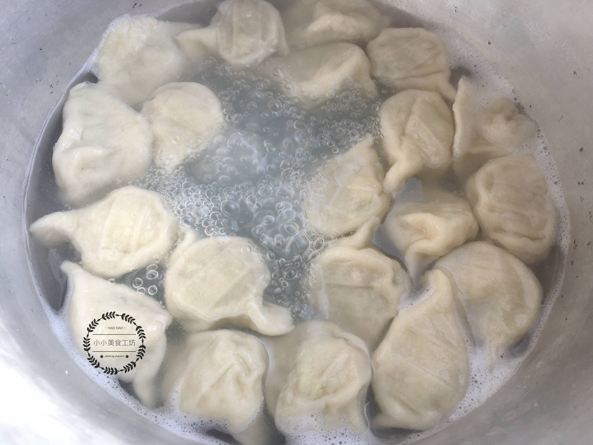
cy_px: 222
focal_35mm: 29
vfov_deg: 48.2
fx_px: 497
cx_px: 296
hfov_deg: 61.7
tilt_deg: -62.5
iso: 25
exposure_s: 1/326
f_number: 2.2
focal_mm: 4.15
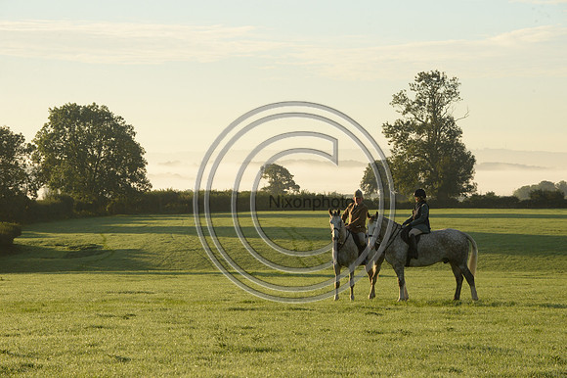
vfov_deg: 8.6
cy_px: 189
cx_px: 284
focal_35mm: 160
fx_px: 2518
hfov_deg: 12.8
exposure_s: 1/800
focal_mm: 160
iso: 1600
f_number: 11
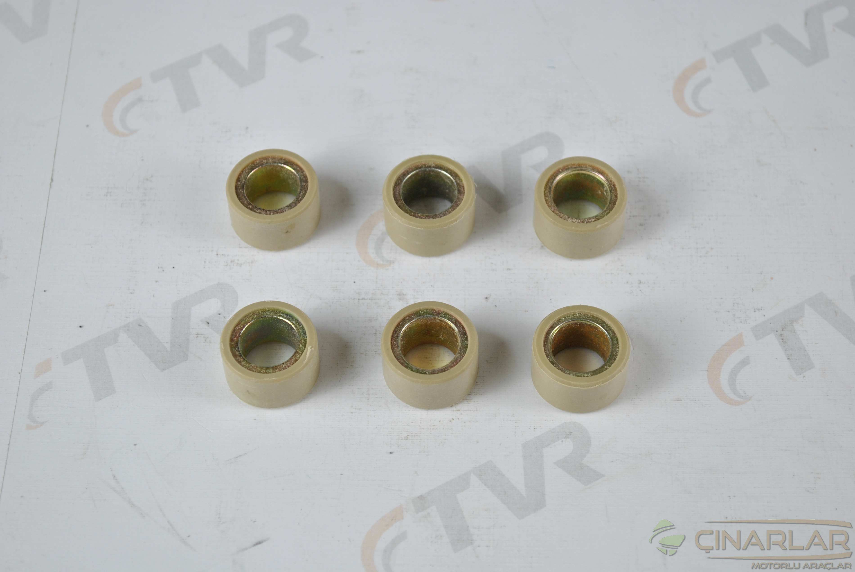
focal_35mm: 82
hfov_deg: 24.6
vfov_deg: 16.6
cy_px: 286
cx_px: 428
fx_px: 1962
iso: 200
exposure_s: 1/25
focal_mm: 55
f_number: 6.3
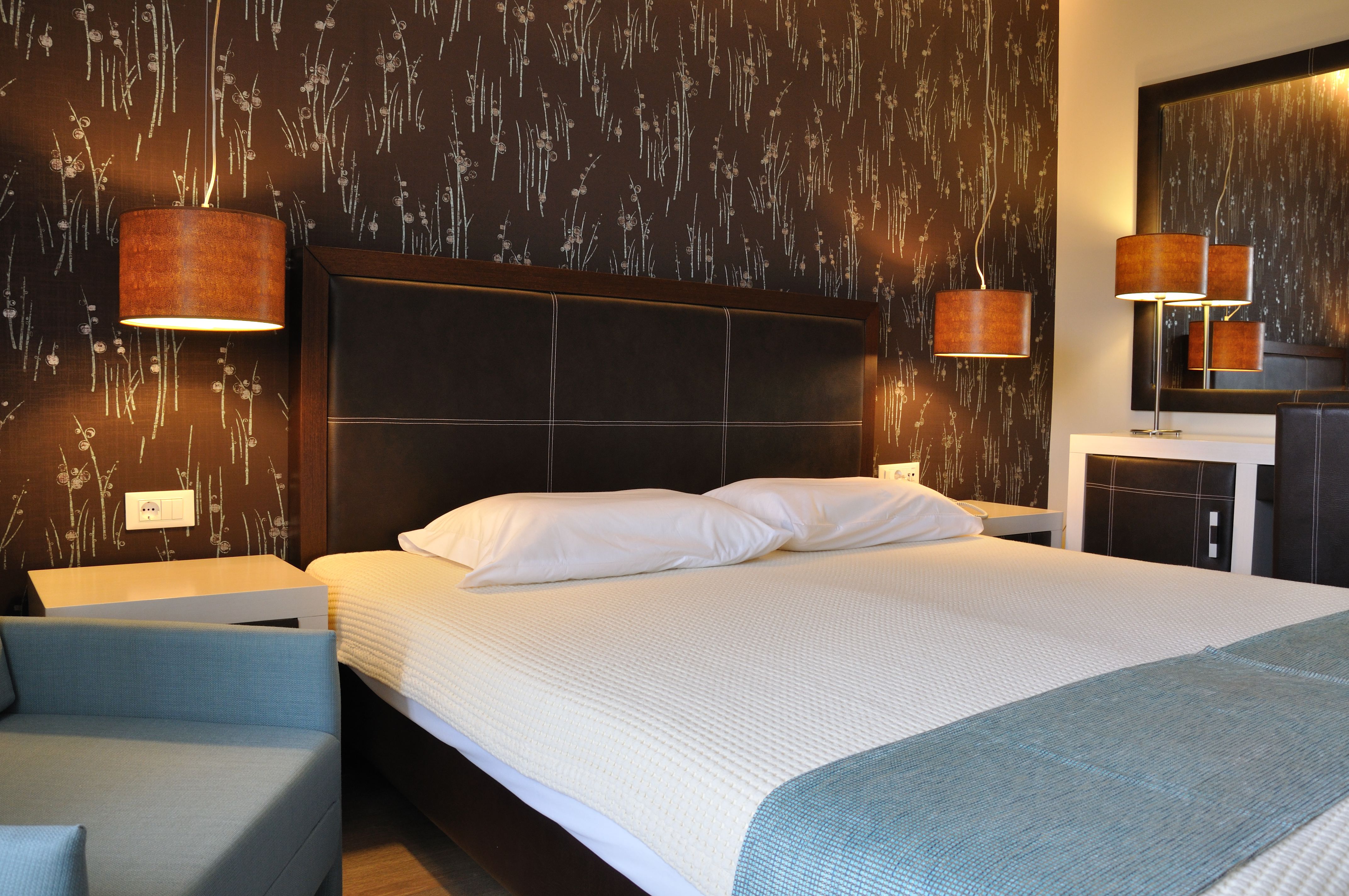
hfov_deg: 67.4
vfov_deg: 47.8
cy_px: 448
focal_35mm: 27
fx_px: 1011
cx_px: 674
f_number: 9
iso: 400
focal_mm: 18
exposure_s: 1/10
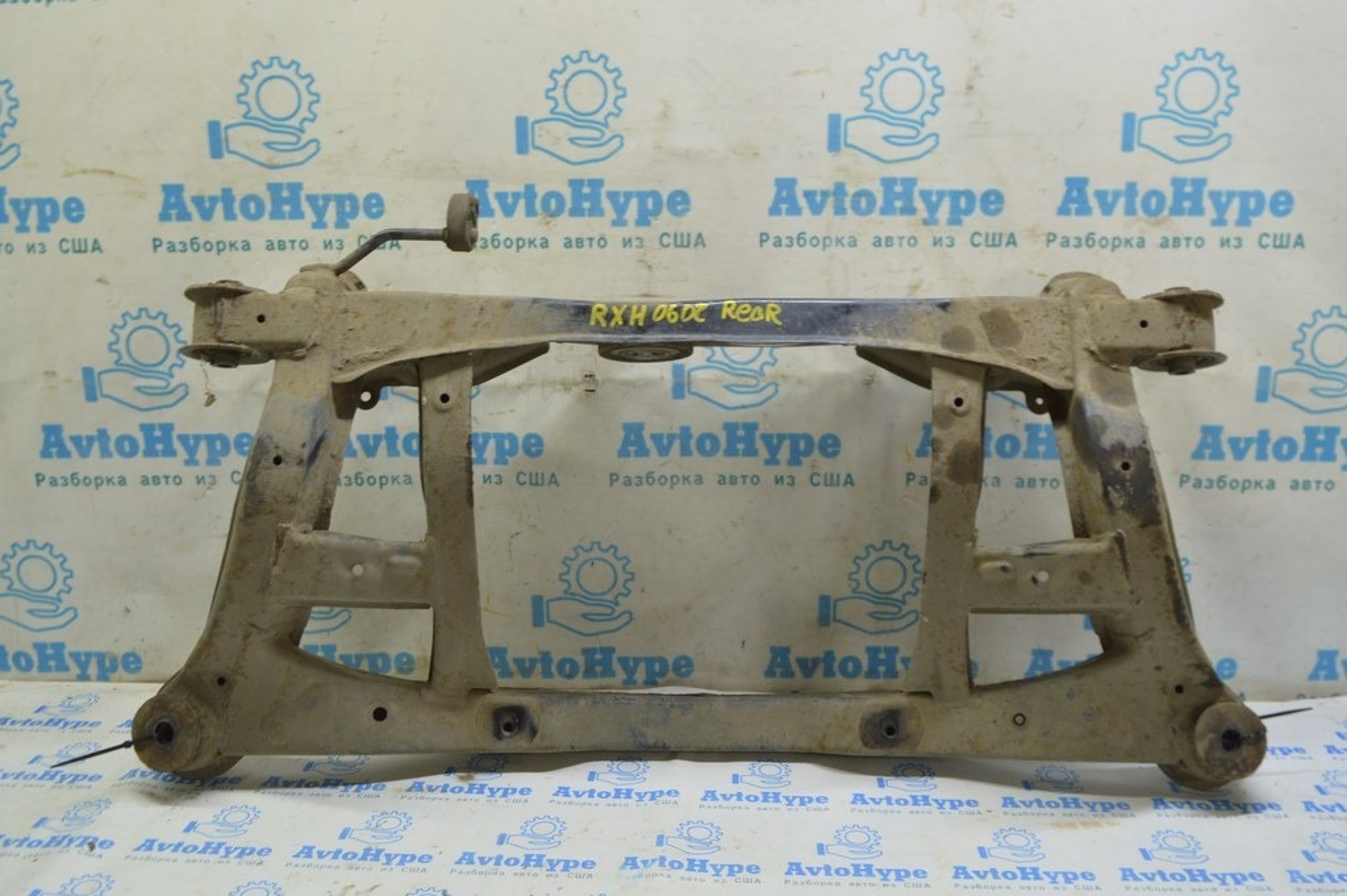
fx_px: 1178
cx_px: 674
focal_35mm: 32
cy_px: 448
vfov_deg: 41.6
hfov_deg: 59.5
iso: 400
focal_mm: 21
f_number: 5.6
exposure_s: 1/20
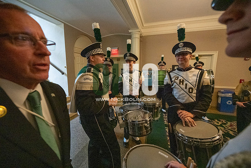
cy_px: 84
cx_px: 126
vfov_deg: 81.2
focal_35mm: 14
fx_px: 98
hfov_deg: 104.2
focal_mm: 14
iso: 10000
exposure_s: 1/500
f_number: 4
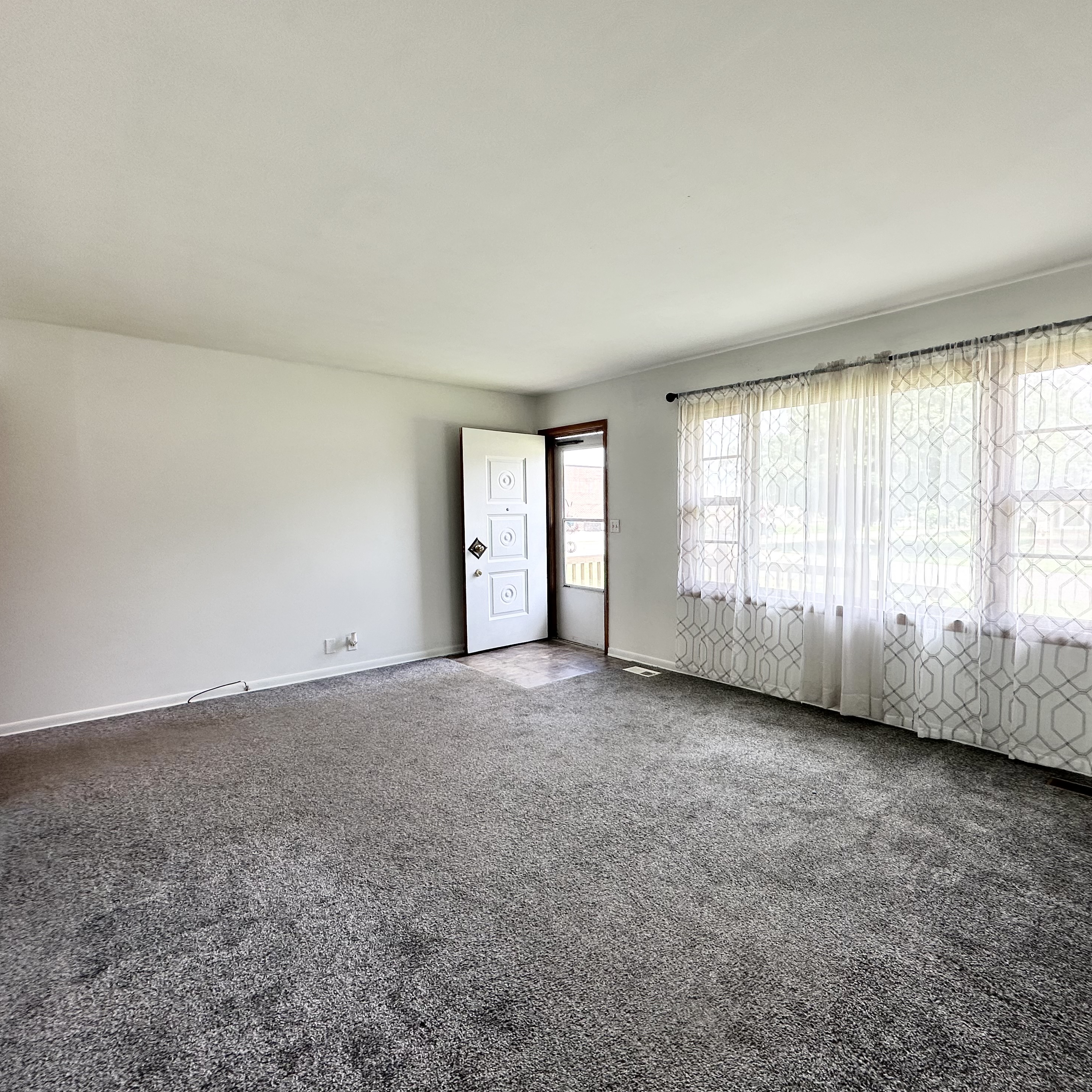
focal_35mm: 17
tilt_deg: -2.6
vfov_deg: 84.0
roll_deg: +0.5
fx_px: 607
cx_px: 640
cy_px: 544
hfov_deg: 83.2
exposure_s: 1/164
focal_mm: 2.22
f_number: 2.2
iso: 40
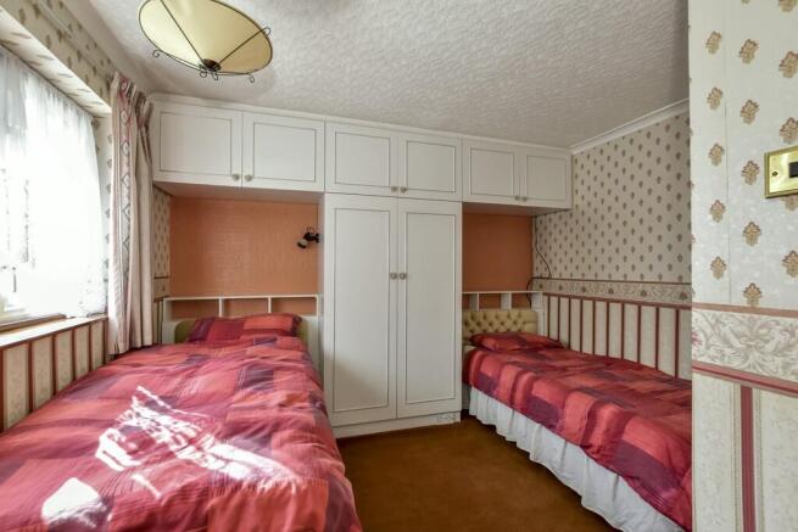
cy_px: 266
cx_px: 399
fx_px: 333
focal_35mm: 15
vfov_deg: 77.4
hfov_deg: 100.4
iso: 640
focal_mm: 10
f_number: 8
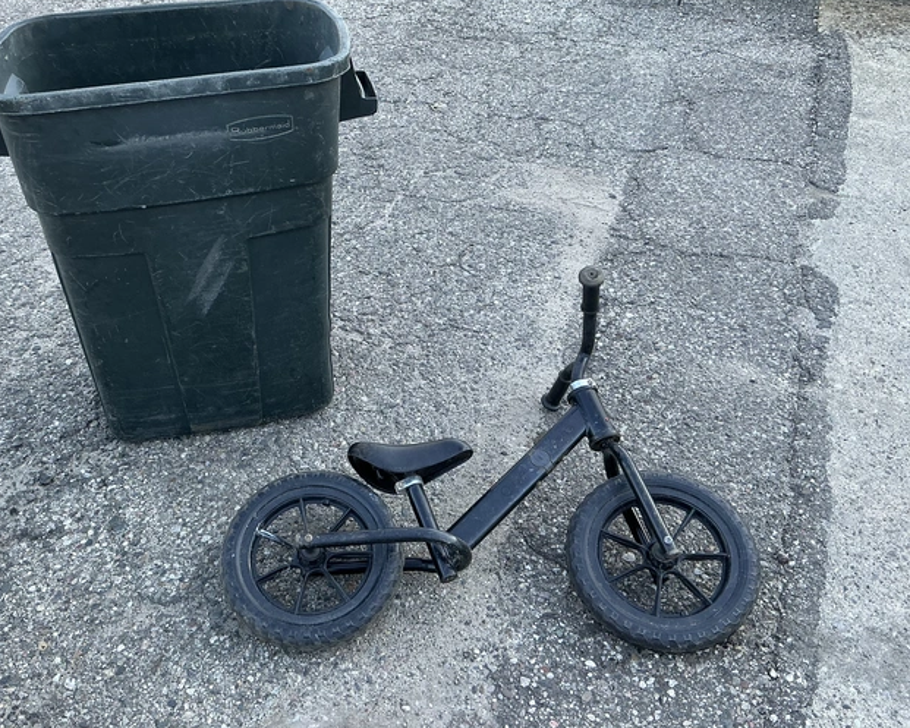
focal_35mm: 33
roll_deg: -0.8
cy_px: 332
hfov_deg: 53.9
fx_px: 889
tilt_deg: -36.6
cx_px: 369
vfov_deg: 44.5
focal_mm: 3
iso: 32
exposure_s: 1/122
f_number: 1.8
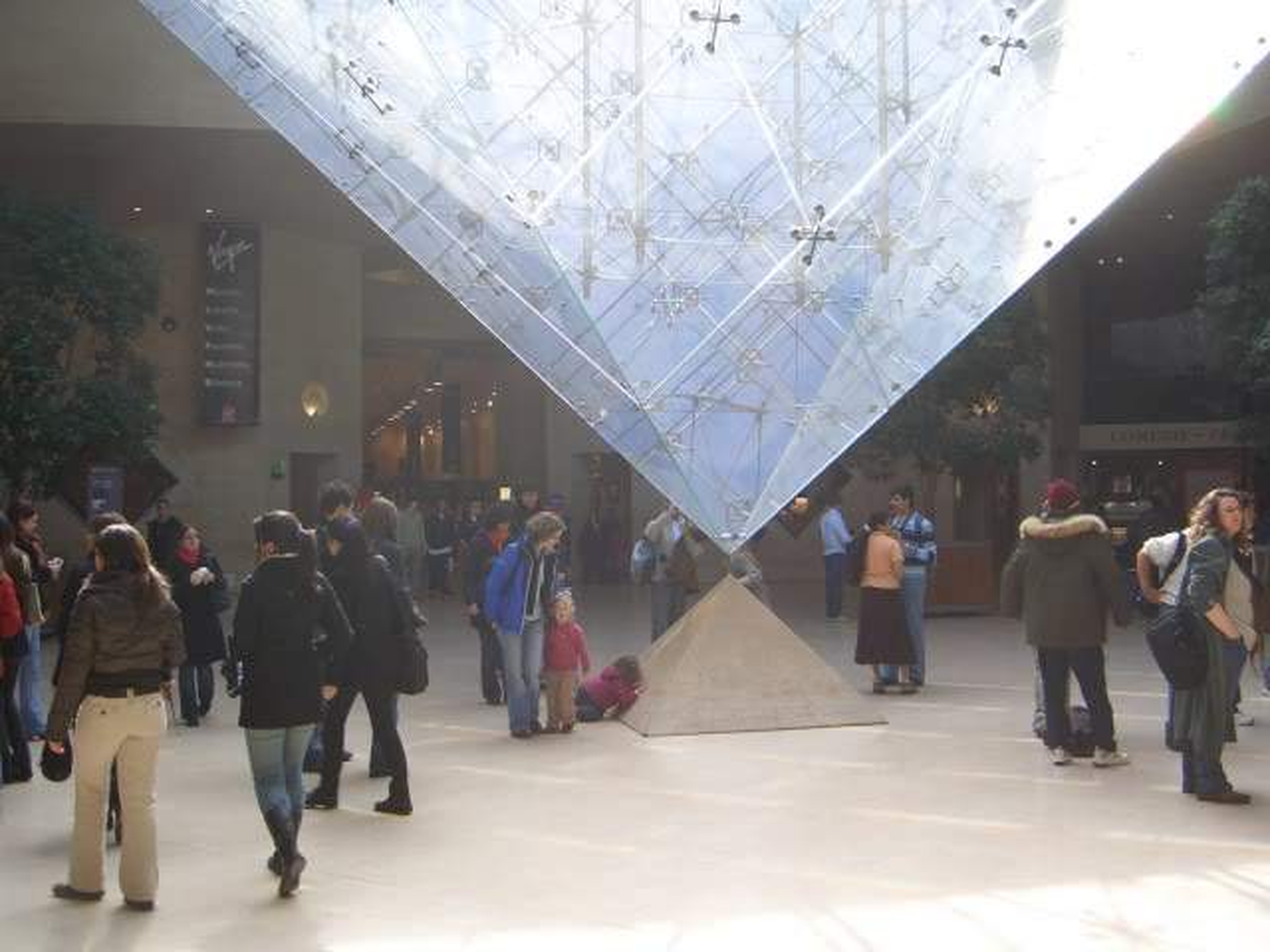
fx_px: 1431
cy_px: 476
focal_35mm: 39
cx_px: 635
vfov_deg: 36.8
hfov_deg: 47.9
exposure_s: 1/160
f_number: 2.8
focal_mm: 8
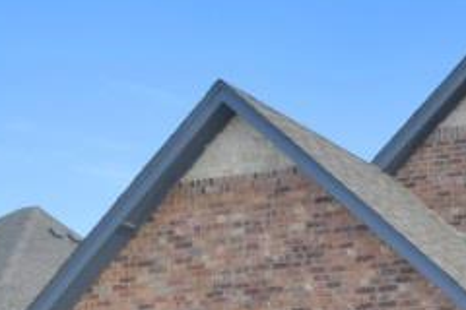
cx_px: 751
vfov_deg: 18.0
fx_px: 828
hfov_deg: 23.2
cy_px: 514
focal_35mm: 64
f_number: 22
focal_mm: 10
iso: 500
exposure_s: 1/50
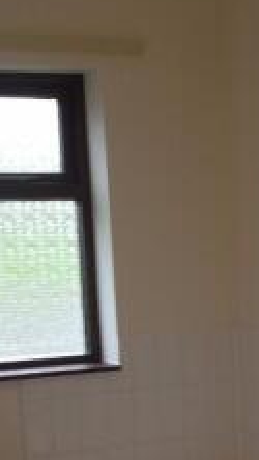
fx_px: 1220
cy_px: 473
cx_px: 237
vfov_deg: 20.6
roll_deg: +3.2
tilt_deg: -11.1
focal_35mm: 100
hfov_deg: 12.0
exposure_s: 1/20
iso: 50
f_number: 2.4
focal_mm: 4.28
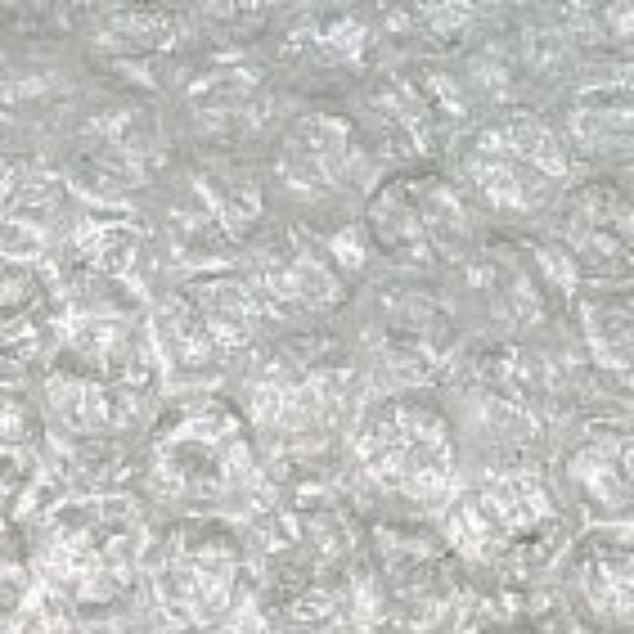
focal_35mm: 116
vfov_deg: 14.2
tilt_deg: -57.7
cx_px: 526
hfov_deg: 14.9
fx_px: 2404
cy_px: -252
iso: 25
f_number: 2.2
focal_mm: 4.15
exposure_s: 1/120
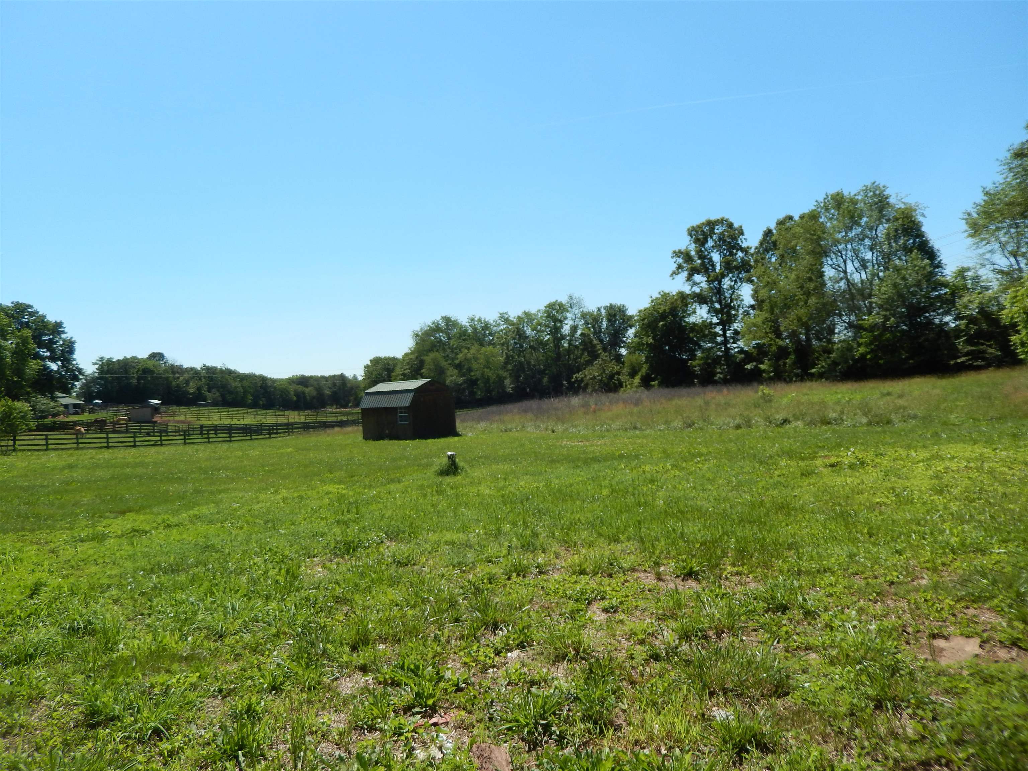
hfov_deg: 69.4
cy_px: 386
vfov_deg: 54.9
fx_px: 742
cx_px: 514
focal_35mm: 25
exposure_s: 1/1250
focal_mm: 4.5
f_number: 3.4
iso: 125
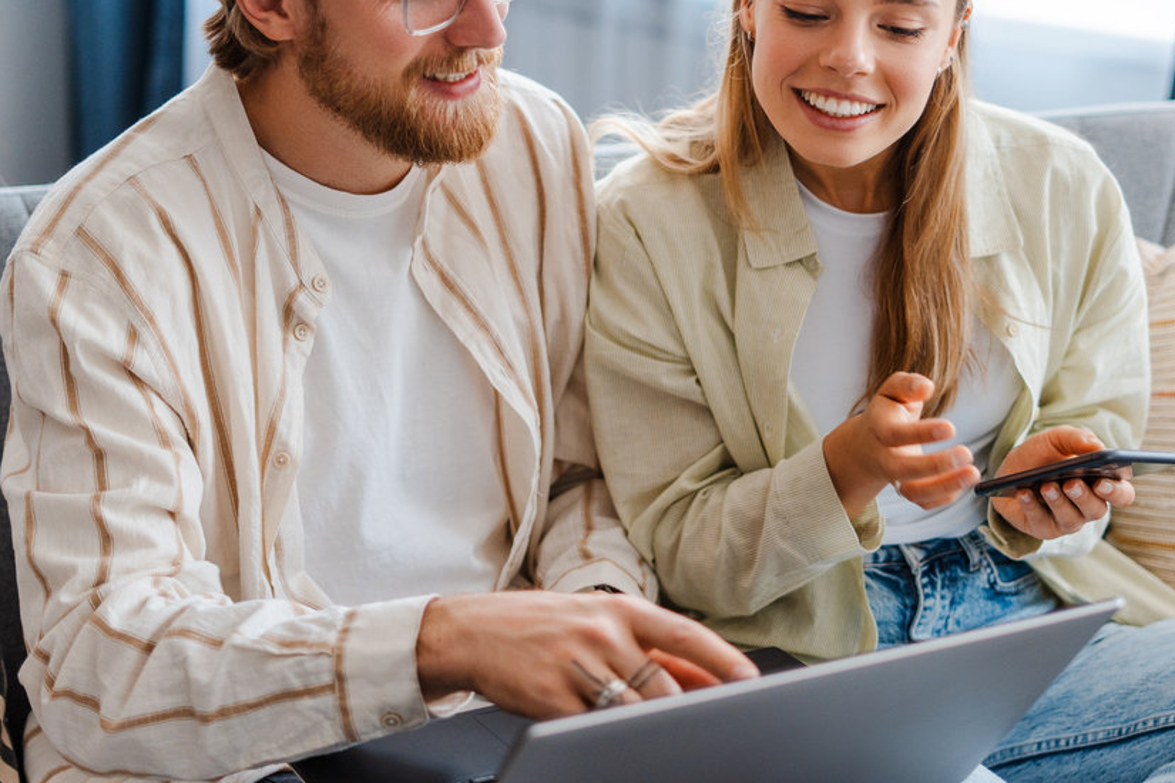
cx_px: 686
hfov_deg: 26.6
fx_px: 2480
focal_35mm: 76
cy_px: 298
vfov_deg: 17.9
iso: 400
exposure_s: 1/500
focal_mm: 50
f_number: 2
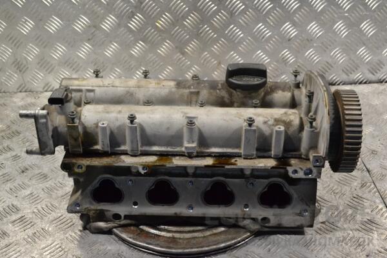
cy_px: 129
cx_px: 194
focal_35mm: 48
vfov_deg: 28.1
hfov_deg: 41.1
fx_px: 516
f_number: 8
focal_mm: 32
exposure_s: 1/250
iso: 3200
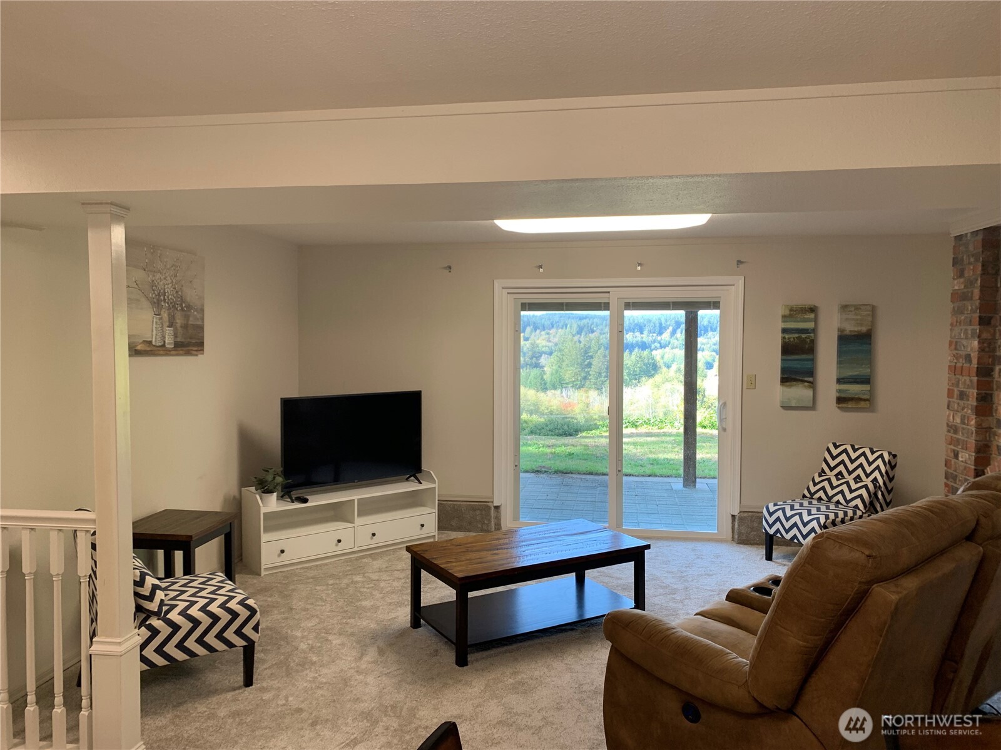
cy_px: 375
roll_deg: +0.0
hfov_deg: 67.3
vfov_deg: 53.1
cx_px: 500
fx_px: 752
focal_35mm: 26
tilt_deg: -4.2
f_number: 1.8
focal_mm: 4.25
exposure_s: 1/60
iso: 50
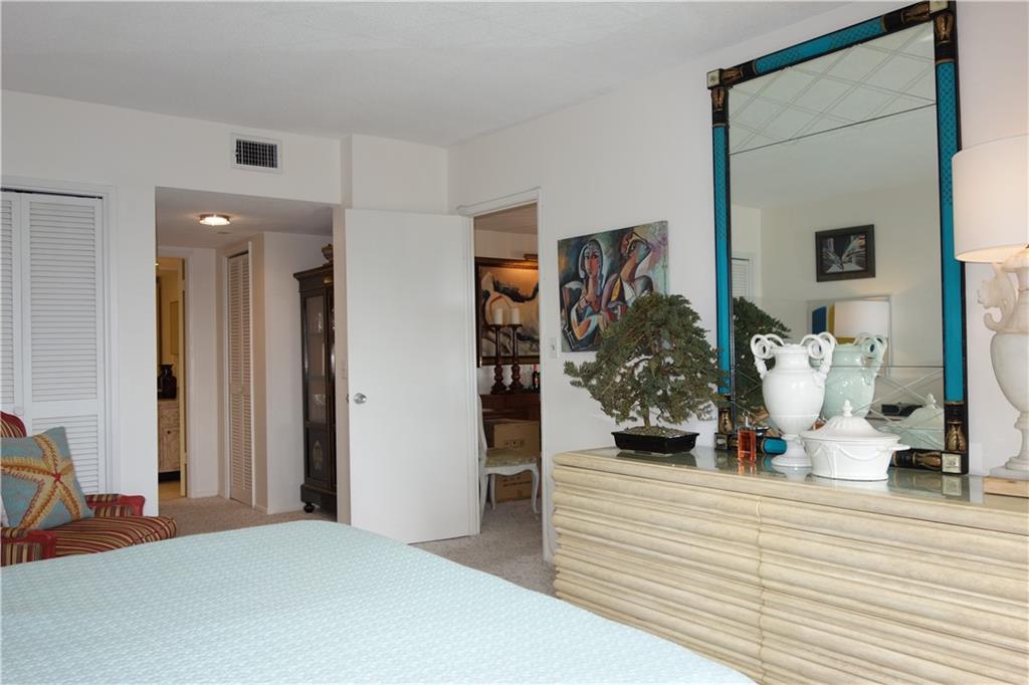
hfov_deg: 65.5
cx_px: 514
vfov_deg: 46.4
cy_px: 342
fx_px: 800
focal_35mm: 28
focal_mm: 10.4
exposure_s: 1/100
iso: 125
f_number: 2.5
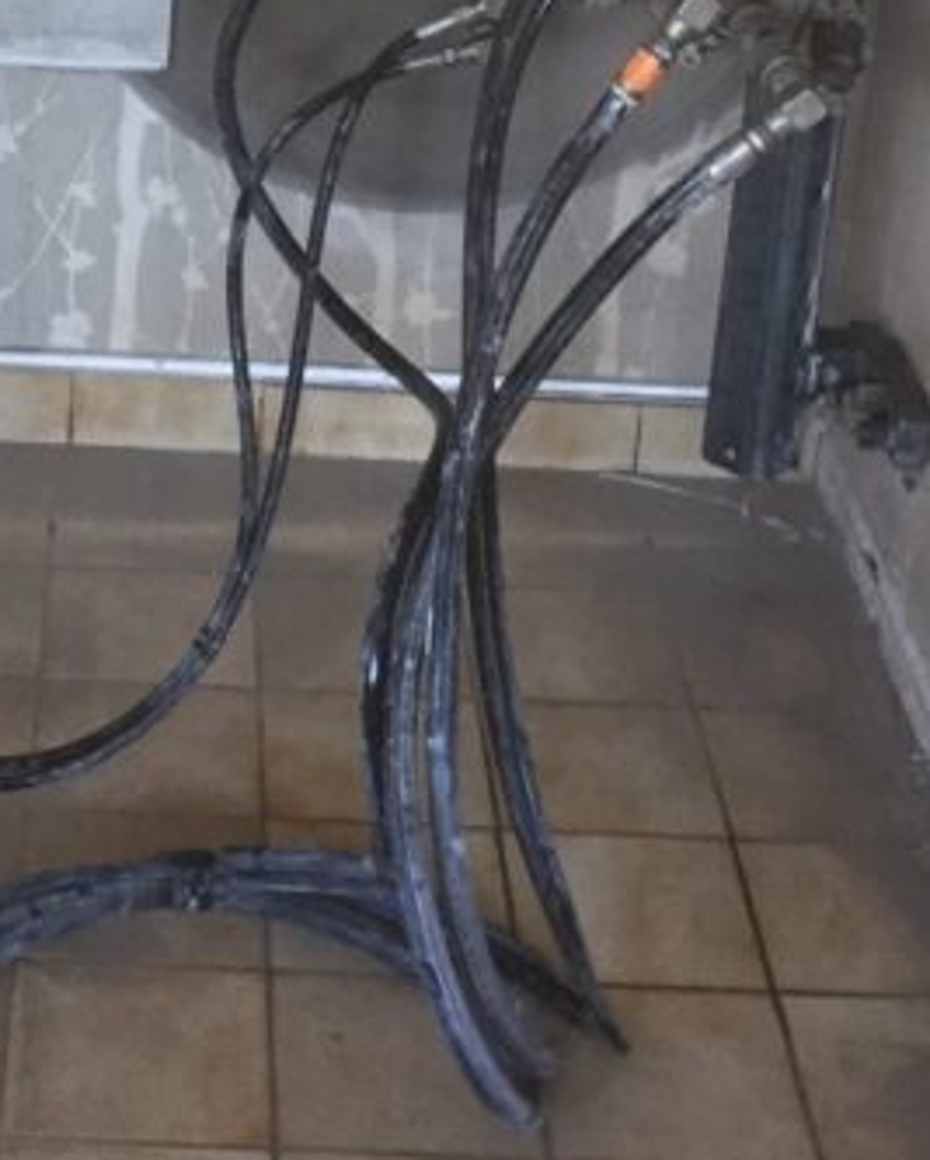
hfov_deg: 17.6
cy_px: -42
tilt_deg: -17.4
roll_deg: -3.0
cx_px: 237
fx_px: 2989
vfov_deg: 21.1
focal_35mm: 87
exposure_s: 1/33
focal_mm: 4.15
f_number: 2.2
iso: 160
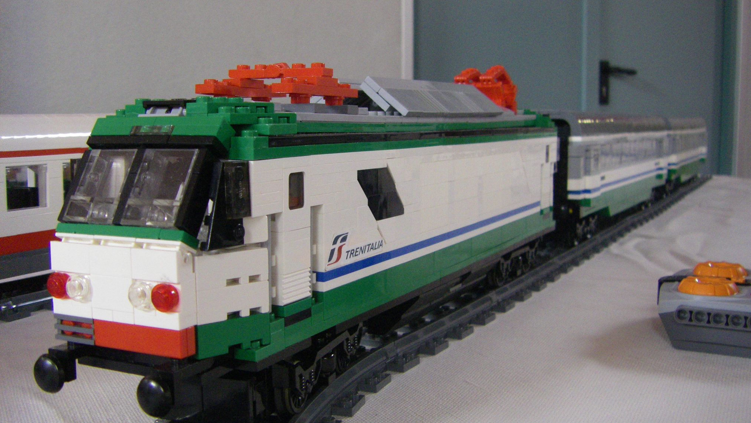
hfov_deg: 48.4
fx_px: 836
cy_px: 202
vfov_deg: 28.3
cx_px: 380
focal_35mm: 42
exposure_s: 1/50
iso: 400
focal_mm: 6.3
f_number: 3.5
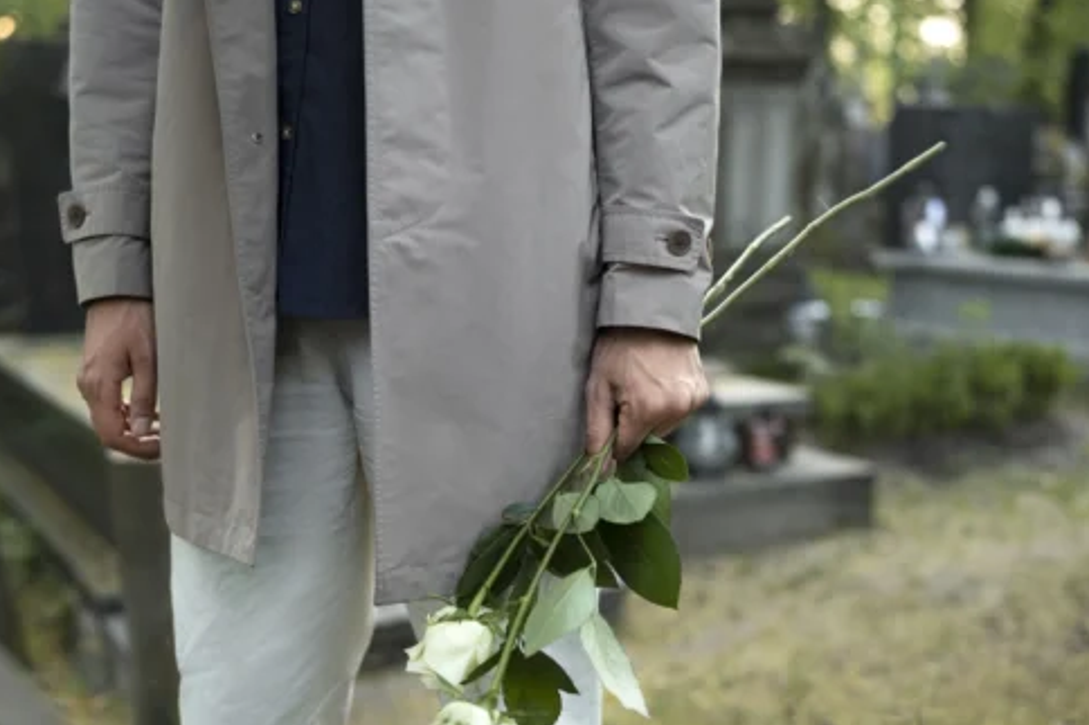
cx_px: 493
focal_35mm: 47
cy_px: 447
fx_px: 1421
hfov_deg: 41.9
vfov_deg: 28.5
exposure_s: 1/320
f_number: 1.8
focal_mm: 35
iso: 500
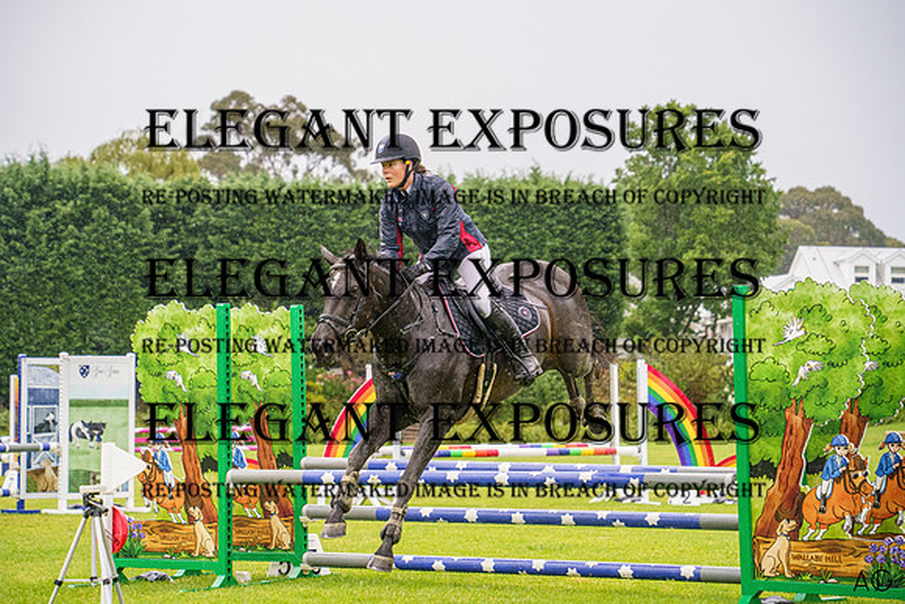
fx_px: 2995
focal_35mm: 119
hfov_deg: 17.2
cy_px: 302
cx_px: 443
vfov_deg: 11.5
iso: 4000
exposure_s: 1/1600
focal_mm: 115
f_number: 5.6
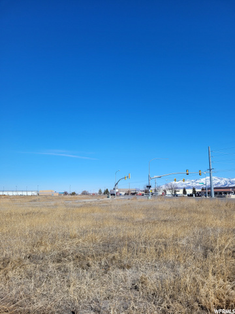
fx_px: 235
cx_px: 118
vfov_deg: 67.3
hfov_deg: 53.1
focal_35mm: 26
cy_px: 157
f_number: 1.8
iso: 40
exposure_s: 1/3578
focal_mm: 5.4
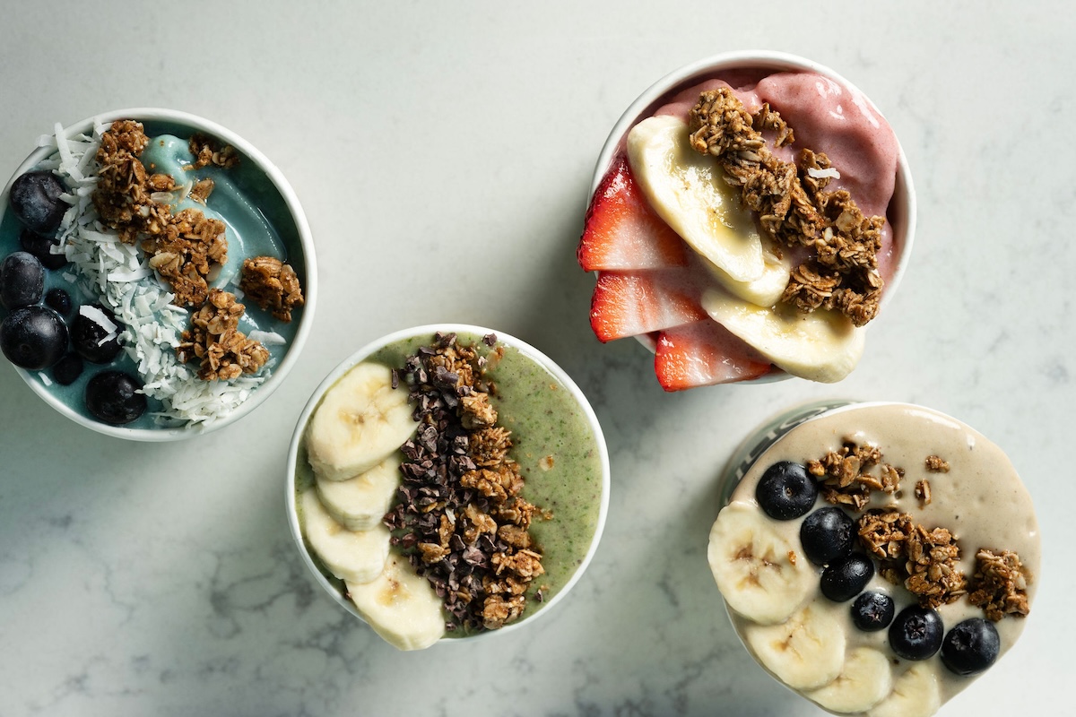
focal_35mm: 50
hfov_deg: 39.6
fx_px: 1494
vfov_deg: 27.0
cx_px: 538
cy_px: 358
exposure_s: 1/160
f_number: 6.3
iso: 320
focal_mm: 50
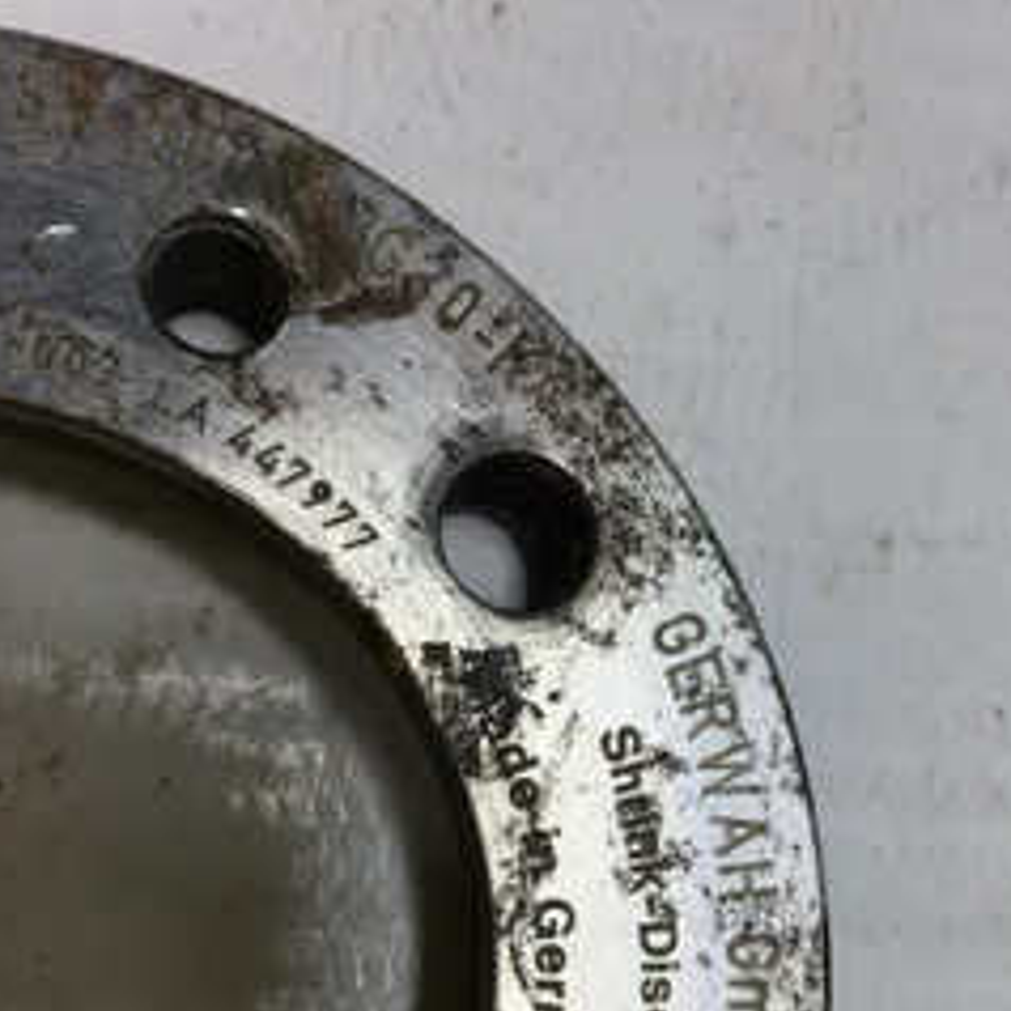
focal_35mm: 46
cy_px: 743
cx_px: 620
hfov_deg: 36.6
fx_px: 1520
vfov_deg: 36.0
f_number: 2.4
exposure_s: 1/310
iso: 25
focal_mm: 3.3
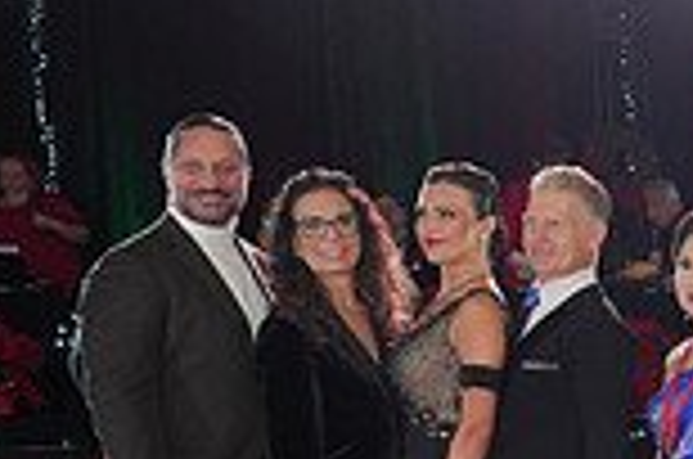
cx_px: 1202
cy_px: 484
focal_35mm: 102
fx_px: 1959
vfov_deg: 13.1
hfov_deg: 17.0
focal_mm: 27
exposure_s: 1/200
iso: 640
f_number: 5.6
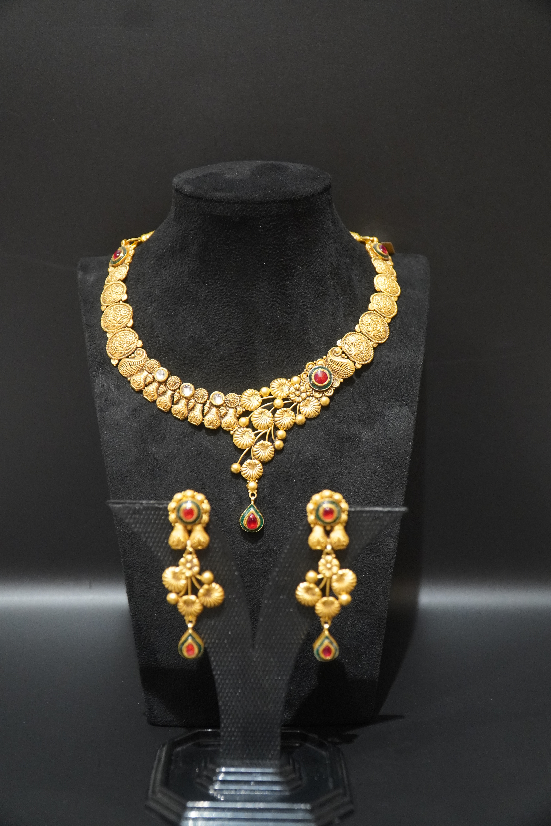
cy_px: 413
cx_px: 276
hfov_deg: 34.2
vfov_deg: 49.6
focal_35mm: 39
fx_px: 895
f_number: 4
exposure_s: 1/60
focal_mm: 26
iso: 2000
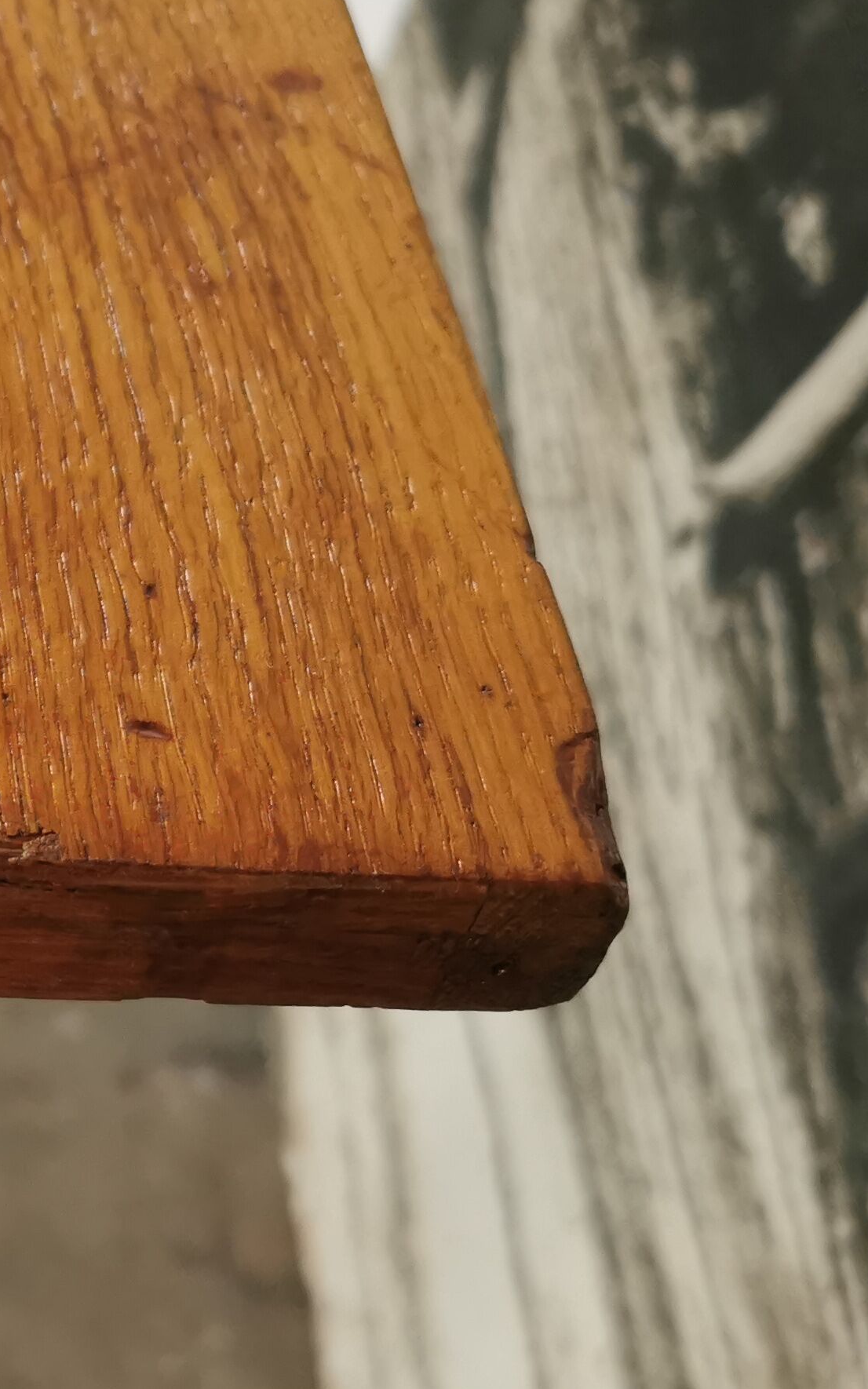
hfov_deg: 18.6
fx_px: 2233
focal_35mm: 59
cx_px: -543
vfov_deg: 34.5
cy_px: 752
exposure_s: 1/120
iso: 200
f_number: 1.6
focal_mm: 5.56
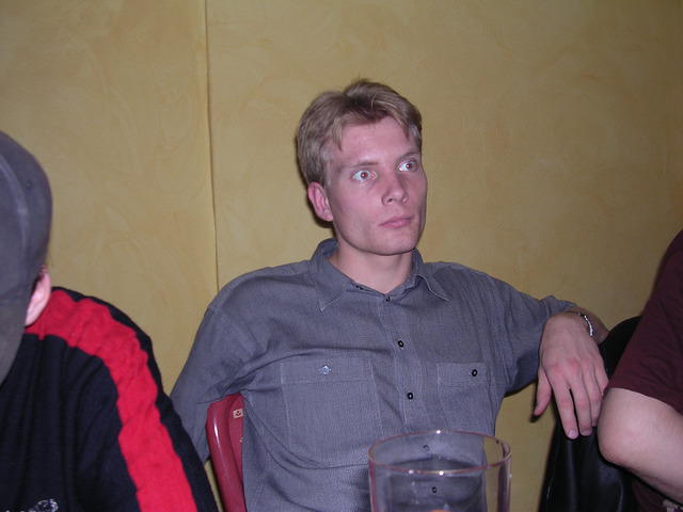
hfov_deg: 49.0
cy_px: 256
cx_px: 342
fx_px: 750
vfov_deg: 37.7
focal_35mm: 38
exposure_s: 1/60.1
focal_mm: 5.8
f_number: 2.8
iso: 100
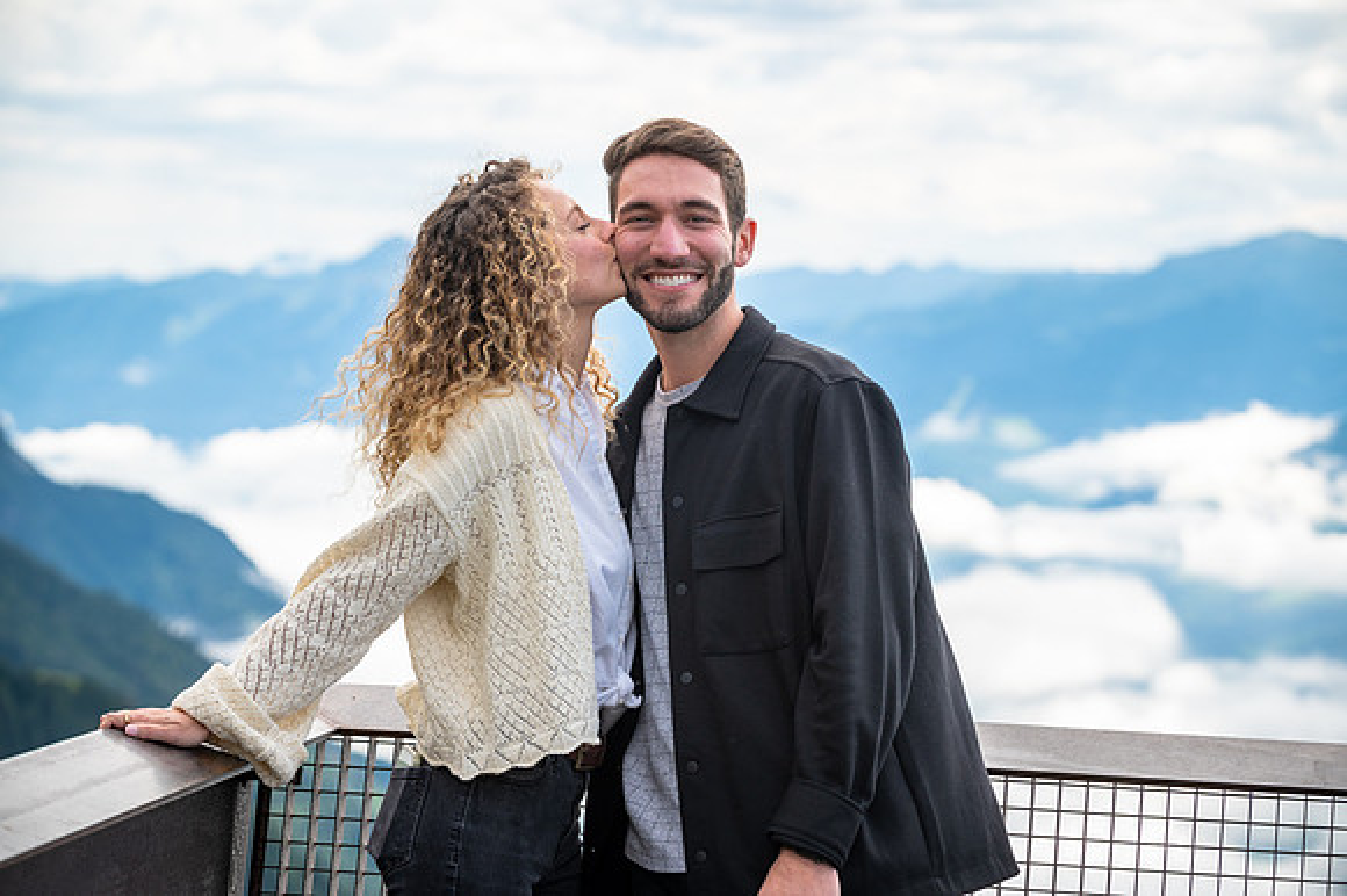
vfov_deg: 12.4
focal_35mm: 110
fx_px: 4113
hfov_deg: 18.6
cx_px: 674
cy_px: 448
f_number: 5.6
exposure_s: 1/500
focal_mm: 110
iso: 100
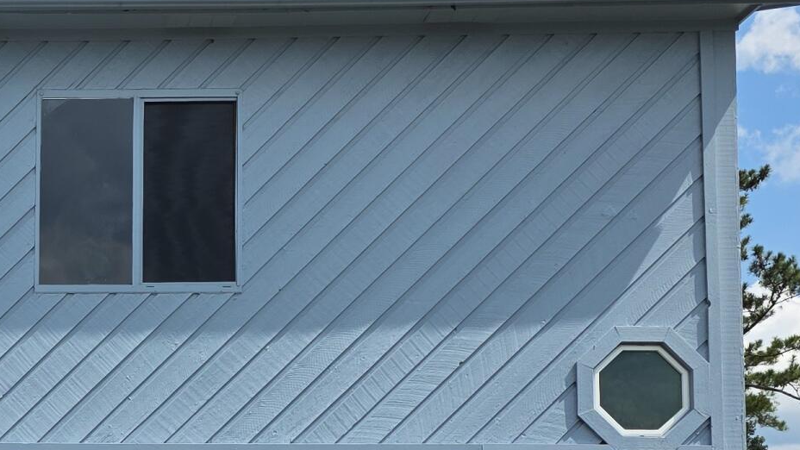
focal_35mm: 81
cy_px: 503
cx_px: -104
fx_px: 1718
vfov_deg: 14.6
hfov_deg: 24.3
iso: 80
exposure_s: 1/6574
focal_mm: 6.3
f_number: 1.7
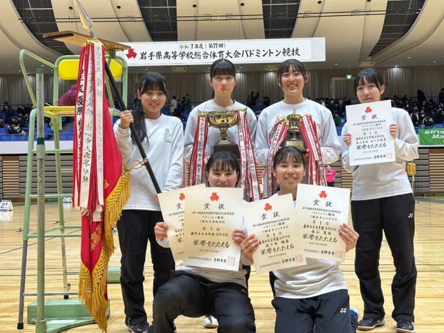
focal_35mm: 48
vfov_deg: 30.3
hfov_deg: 39.7
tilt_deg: +0.6
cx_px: 222
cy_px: 166
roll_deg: +0.7
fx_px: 616
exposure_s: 1/100
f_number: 1.78
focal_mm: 6.86
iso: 100
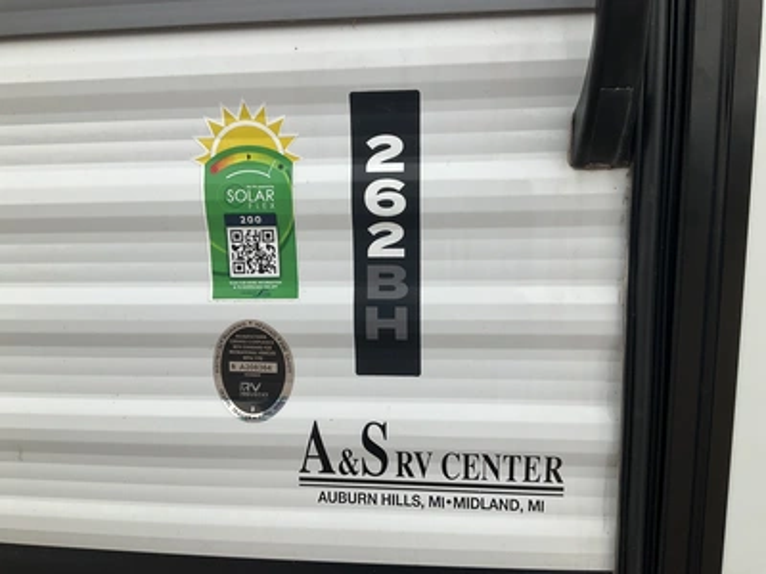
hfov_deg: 61.7
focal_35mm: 29
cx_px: 383
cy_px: 287
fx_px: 642
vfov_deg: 48.2
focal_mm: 3
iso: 25
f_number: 1.8
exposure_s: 1/1451
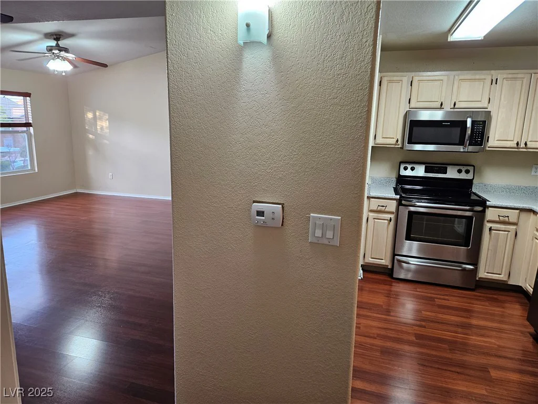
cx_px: 269
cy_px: 202
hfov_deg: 73.9
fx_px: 357
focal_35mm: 23
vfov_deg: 58.9
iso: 160
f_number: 1.8
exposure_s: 1/60
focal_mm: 5.4
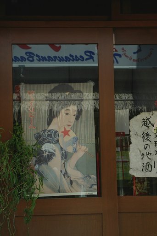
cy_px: 118
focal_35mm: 75
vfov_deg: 27.0
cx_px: 78
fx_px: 490
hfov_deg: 18.2
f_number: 5.6
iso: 200
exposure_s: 1/400
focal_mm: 50
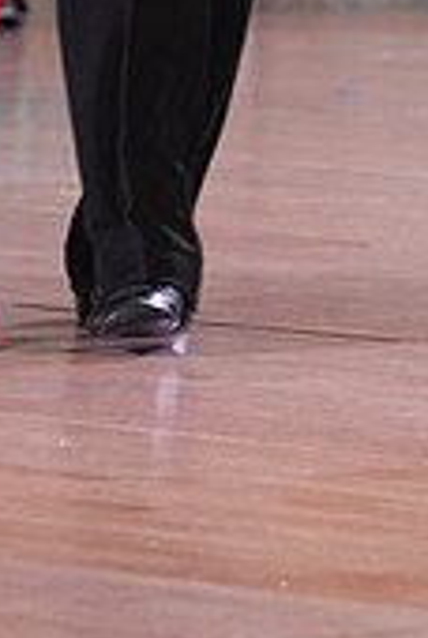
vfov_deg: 3.6
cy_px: -428
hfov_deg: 2.4
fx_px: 10212
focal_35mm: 575
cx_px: -32
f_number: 5
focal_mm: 169
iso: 2500
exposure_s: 1/250
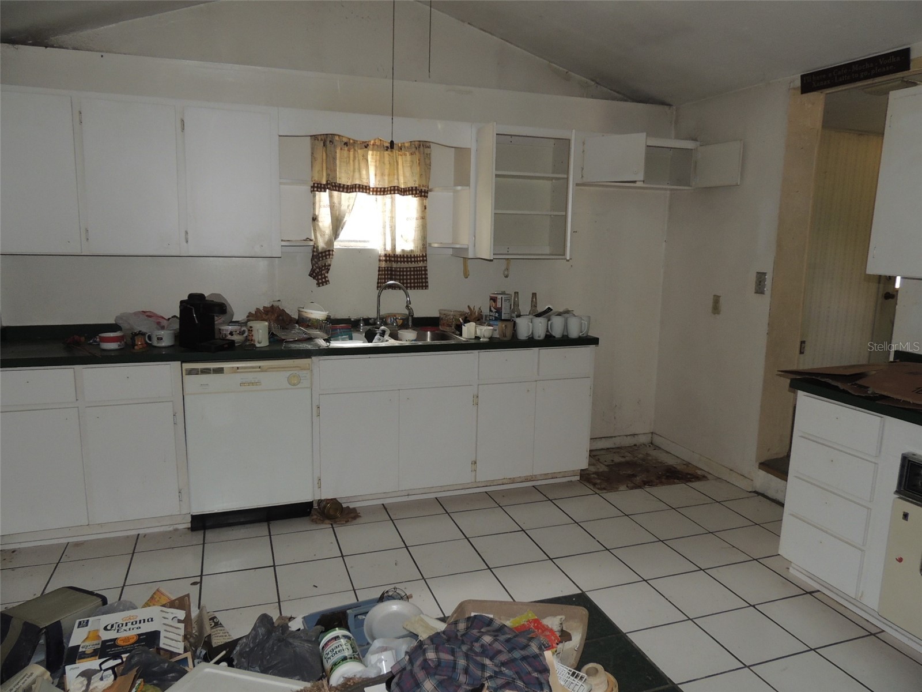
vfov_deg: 56.8
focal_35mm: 24
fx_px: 639
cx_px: 461
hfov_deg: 71.6
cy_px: 346
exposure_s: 1/30
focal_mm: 4.3
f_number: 3
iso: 200
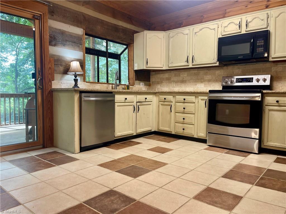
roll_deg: -0.7
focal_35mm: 25
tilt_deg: -4.4
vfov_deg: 54.9
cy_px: 107
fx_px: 207
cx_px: 143
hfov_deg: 69.4
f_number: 1.6
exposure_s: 1/60
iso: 80
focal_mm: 5.1
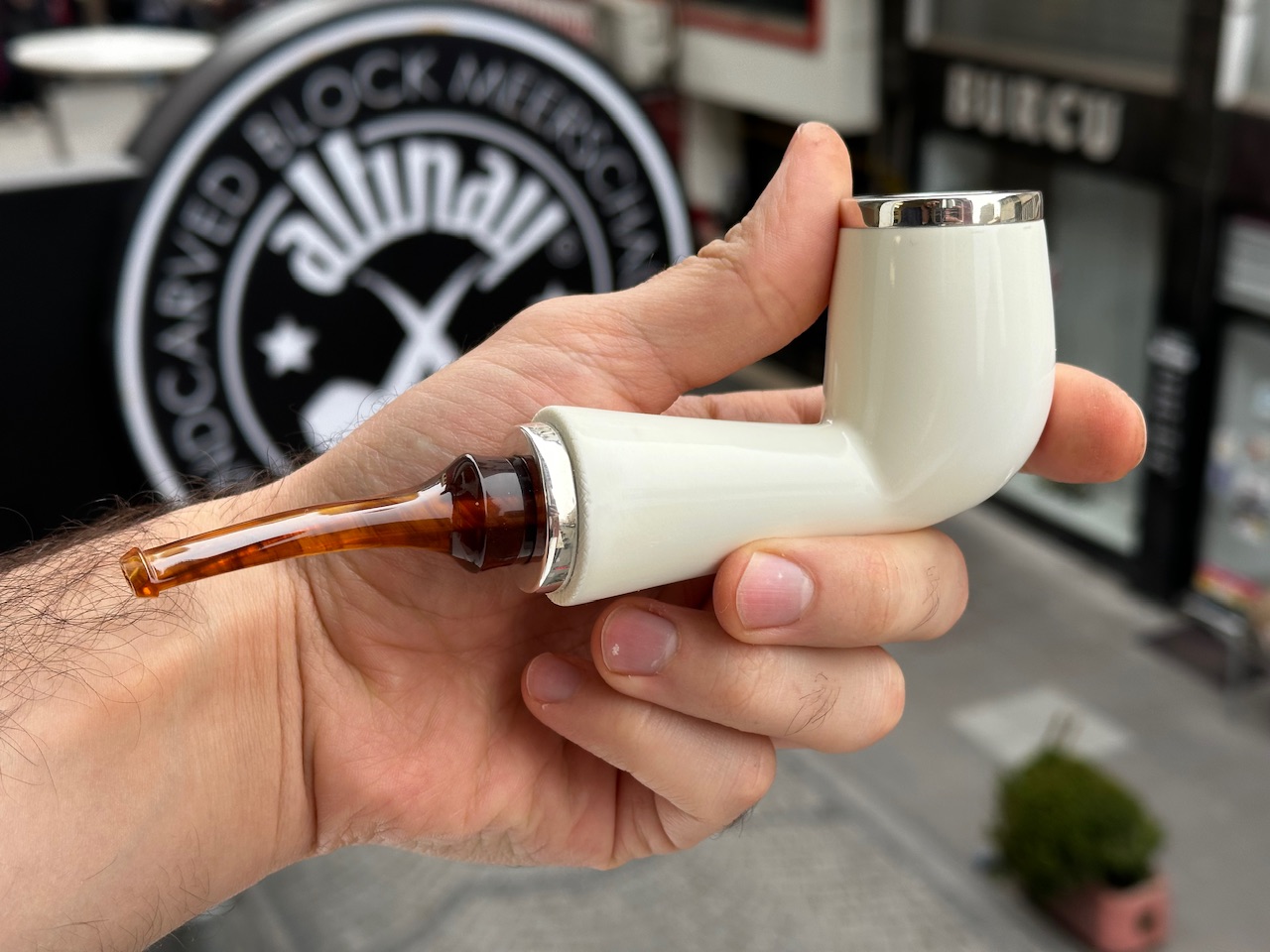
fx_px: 1761
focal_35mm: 48
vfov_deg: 30.3
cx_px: 635
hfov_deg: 39.7
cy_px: 476
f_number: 1.78
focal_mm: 6.86
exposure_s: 1/272
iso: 64
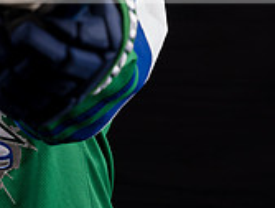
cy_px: -77
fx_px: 1505
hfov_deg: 10.3
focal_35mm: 189
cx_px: -12
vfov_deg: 7.8
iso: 80
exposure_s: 1/160
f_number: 3.5
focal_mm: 56.7
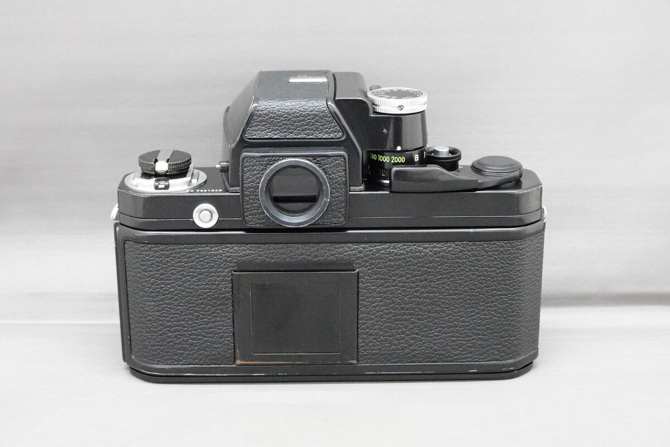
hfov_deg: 31.0
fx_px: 1210
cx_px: 335
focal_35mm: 65
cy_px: 224
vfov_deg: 20.9
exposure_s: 1/80
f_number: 5.6
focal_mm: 23.86
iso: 6400
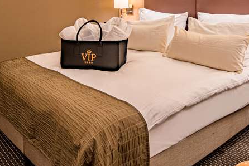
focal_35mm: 39
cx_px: 146
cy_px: 11
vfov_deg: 32.3
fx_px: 270
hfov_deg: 49.3
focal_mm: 17
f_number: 11
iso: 400
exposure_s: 1/50
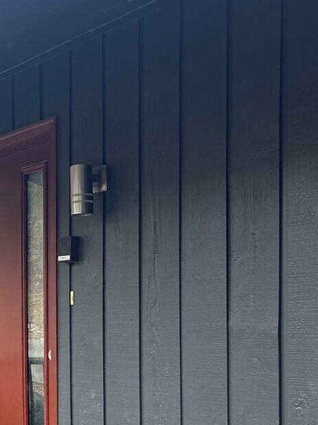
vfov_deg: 30.9
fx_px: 748
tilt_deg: +0.4
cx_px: -37
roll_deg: +0.8
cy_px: 343
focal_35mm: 61
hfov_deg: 22.6
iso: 64
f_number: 1.5
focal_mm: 5.7
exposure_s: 1/121
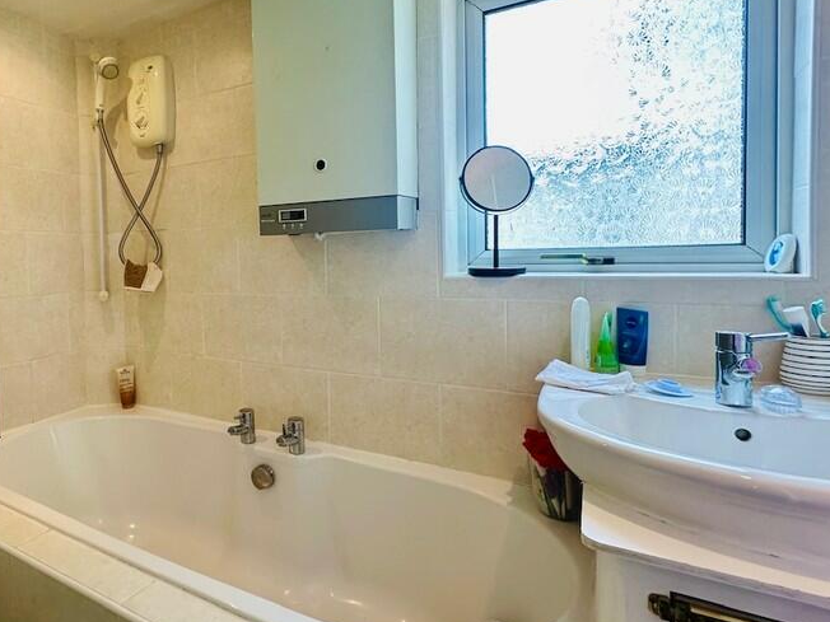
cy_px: 271
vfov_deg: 60.9
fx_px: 528
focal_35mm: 22
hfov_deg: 72.3
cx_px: 232
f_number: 2.2
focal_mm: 2.22
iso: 125
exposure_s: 1/100
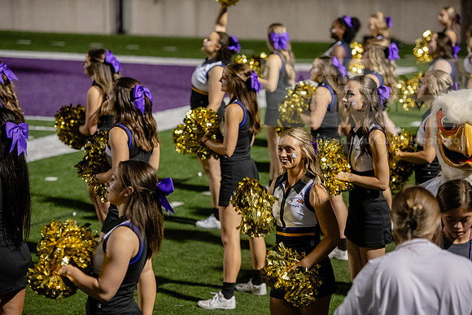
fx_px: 1639
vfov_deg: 11.0
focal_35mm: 125
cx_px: 236
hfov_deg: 16.4
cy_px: 158
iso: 4000
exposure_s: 1/400
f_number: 3.5
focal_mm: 125
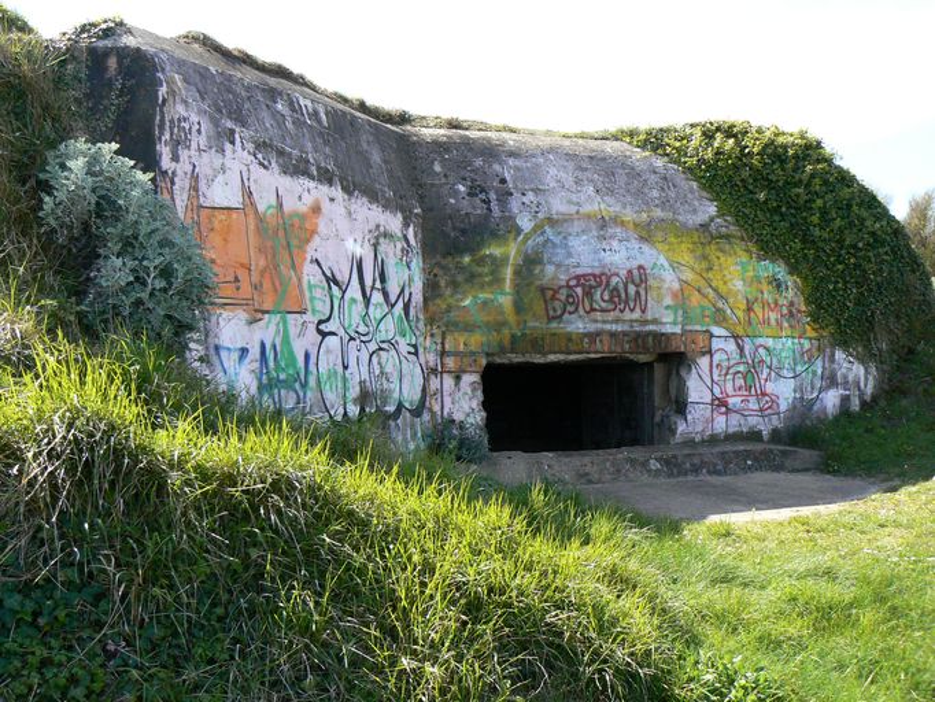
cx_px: 468
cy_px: 351
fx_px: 973
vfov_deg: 39.7
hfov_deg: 51.3
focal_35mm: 36
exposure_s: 1/500
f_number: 5.6
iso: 200
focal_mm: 6
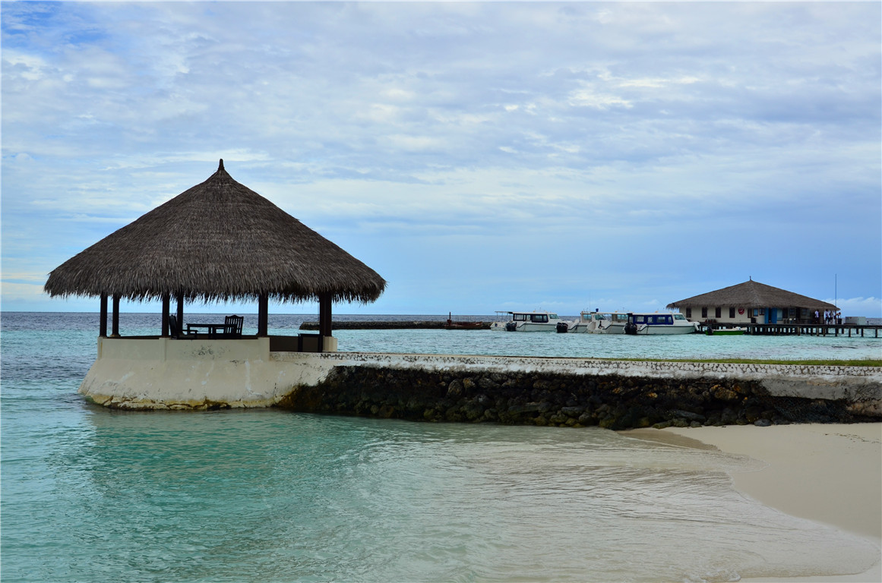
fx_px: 1026
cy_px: 292
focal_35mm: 42
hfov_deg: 46.5
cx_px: 441
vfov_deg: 31.7
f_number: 11
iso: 100
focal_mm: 28
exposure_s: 1/250
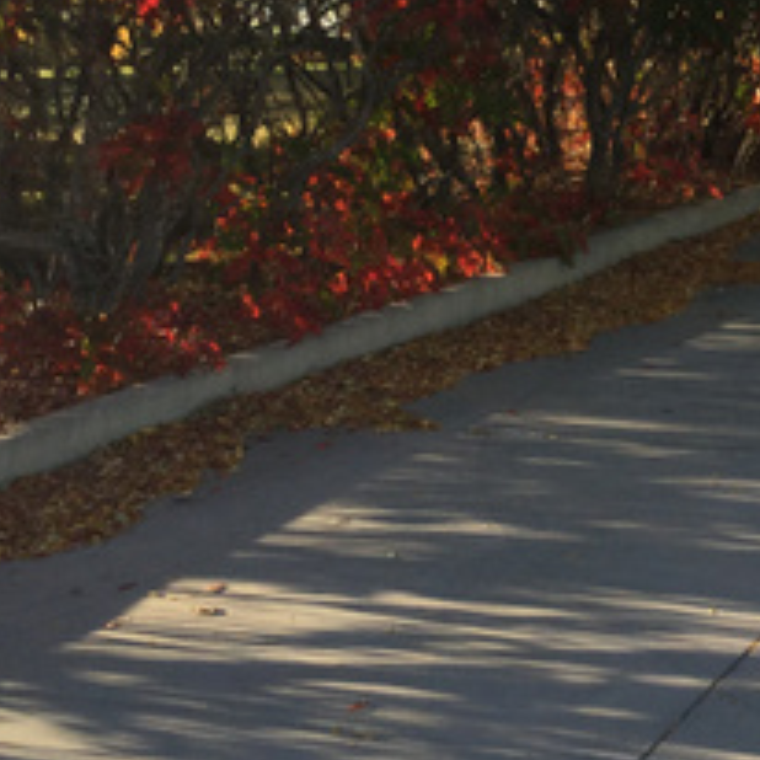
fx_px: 2111
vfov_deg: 20.1
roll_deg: -1.1
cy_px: 114
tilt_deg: +0.8
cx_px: 797
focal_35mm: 85
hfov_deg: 19.7
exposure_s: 1/382
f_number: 2.4
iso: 25
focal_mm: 3.3
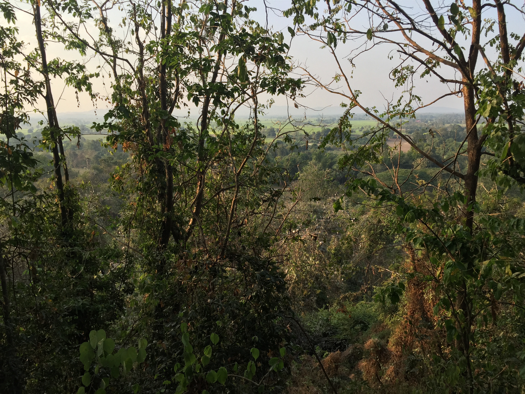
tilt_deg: -9.8
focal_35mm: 29
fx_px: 440
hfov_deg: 61.7
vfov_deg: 48.2
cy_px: 197
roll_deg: -0.1
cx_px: 262
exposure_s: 1/618
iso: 32
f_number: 2.2
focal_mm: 4.15
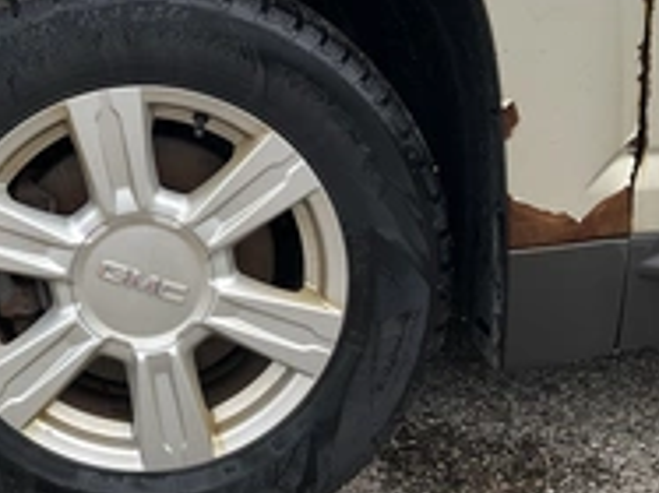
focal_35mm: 62
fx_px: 1180
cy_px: 127
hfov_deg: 30.4
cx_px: 127
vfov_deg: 23.4
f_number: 1.8
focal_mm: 3
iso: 25
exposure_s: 1/580
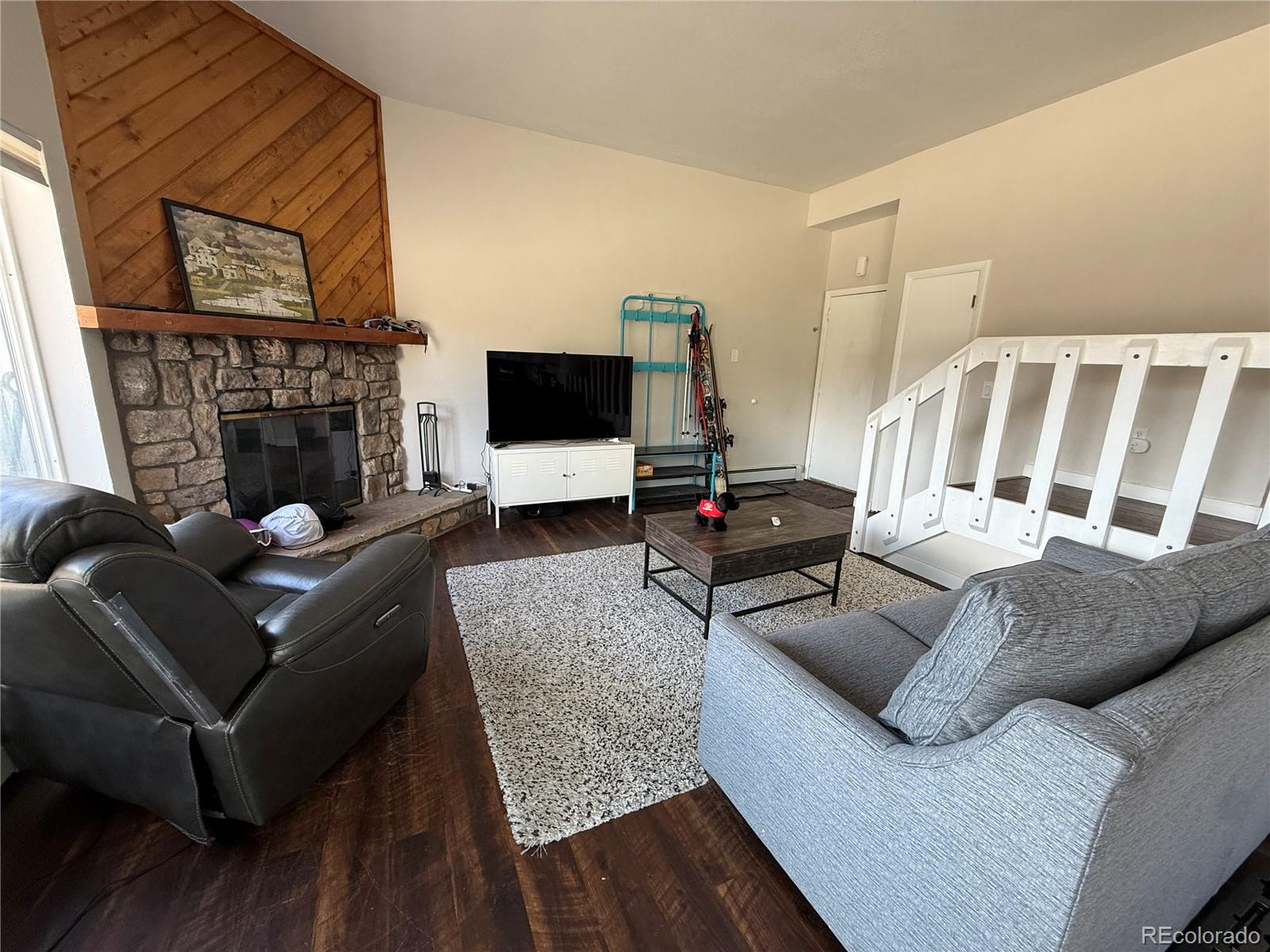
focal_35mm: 14
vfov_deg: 85.7
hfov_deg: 102.1
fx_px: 514
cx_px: 635
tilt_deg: -13.6
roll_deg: -2.8
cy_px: 476
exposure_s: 1/99
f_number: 2.2
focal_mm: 2.22
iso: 200
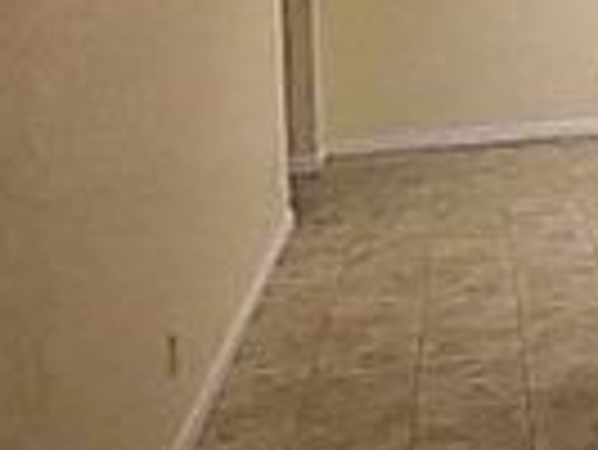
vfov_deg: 16.9
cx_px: 949
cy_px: -112
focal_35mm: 83
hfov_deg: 19.7
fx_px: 1435
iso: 400
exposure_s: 1/25
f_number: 3.1
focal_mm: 4
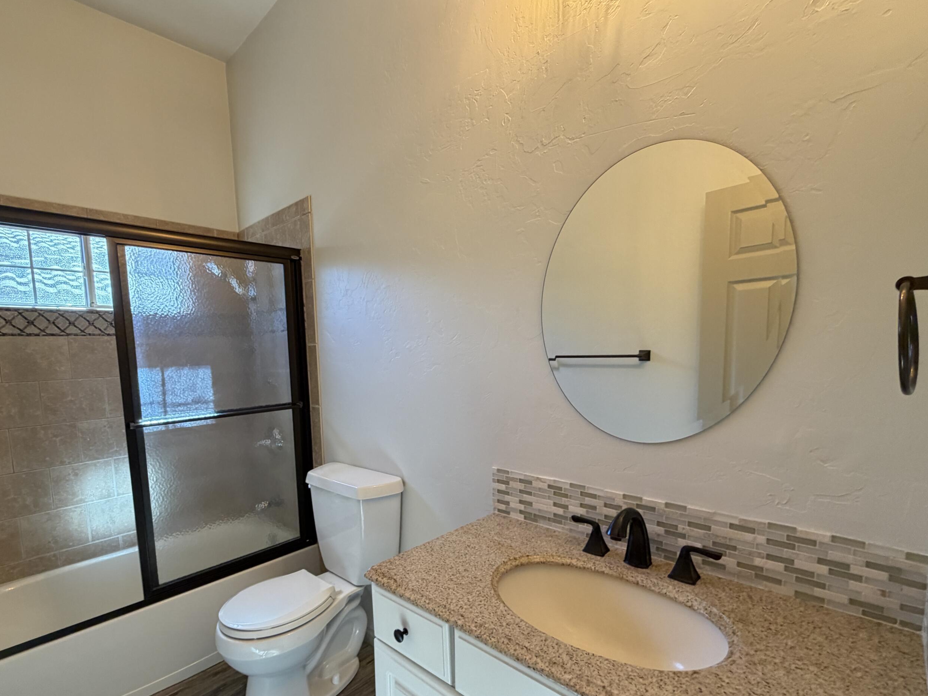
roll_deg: +2.0
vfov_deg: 74.2
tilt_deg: -6.8
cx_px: 406
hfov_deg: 90.6
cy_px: 403
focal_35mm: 17
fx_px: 456
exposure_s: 1/60
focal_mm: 2.22
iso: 400
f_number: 2.2
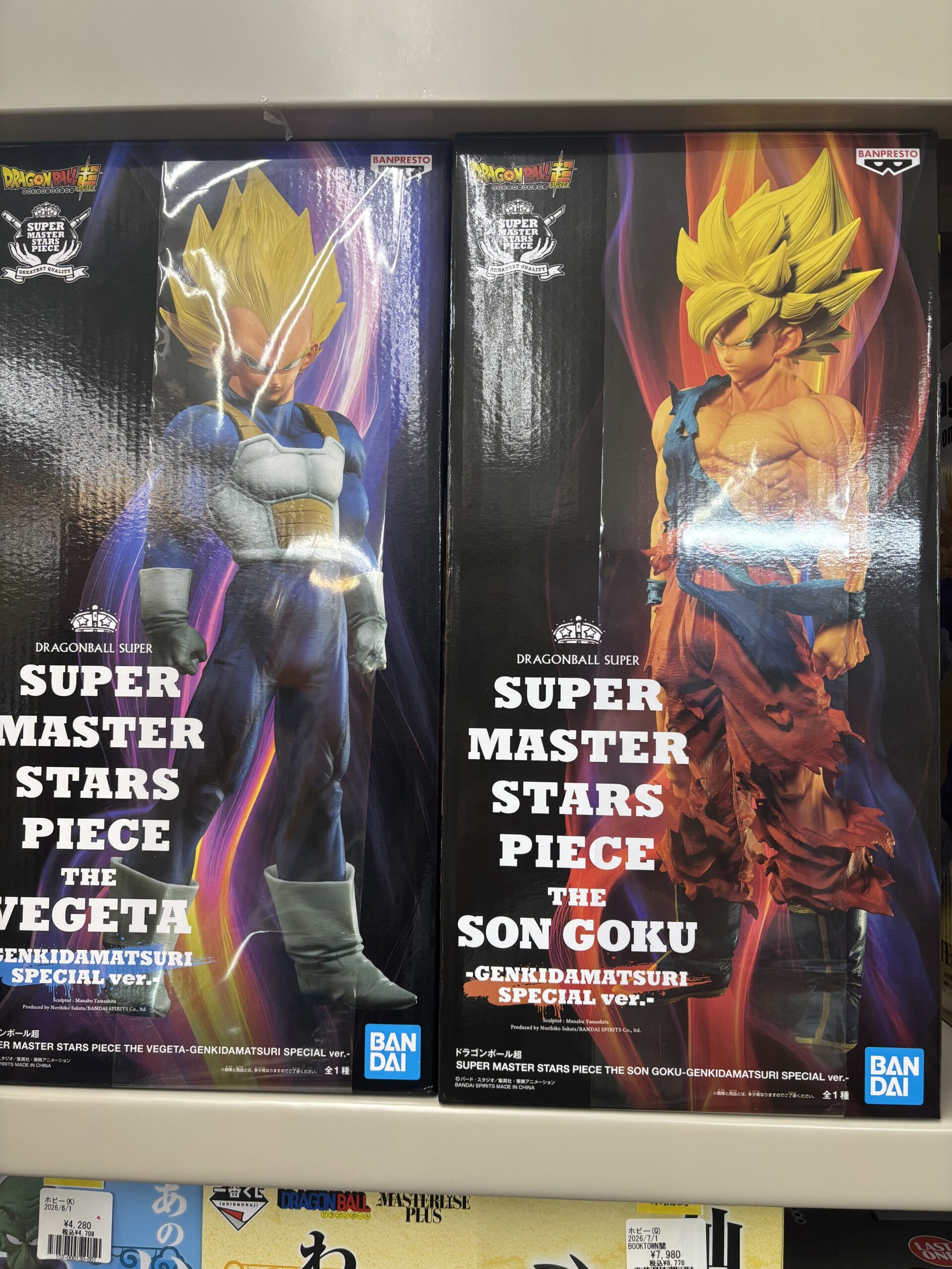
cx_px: 476
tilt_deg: +1.3
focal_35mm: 26
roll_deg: -0.3
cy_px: 634
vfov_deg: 67.3
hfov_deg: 53.1
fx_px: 953
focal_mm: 5.96
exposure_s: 1/120
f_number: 1.6
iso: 125
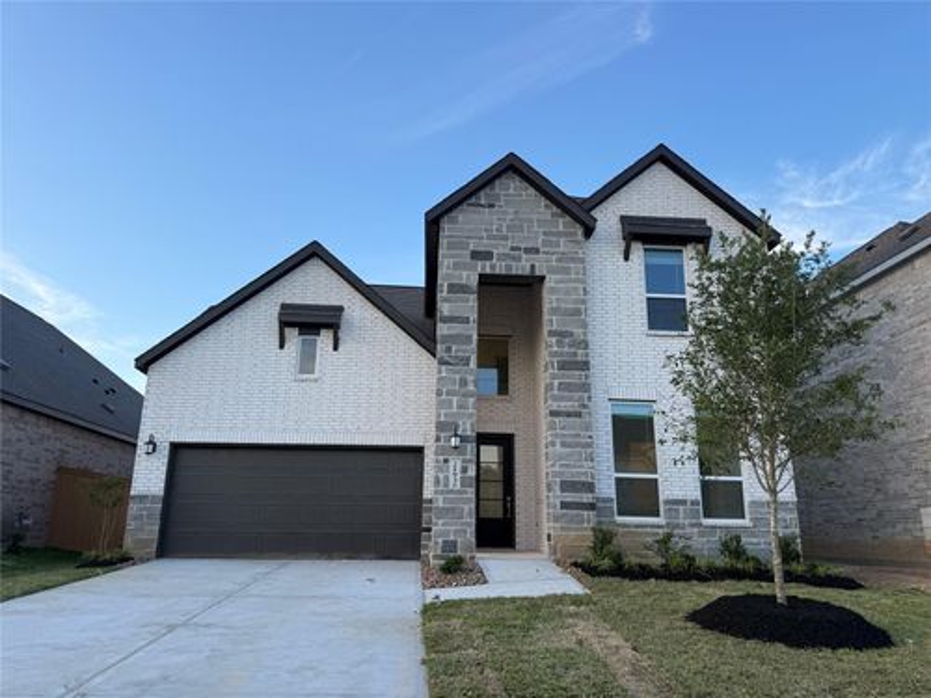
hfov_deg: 71.6
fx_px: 645
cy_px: 349
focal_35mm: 24
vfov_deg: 56.8
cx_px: 466
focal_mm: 6.76
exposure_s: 1/750
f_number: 1.78
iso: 80
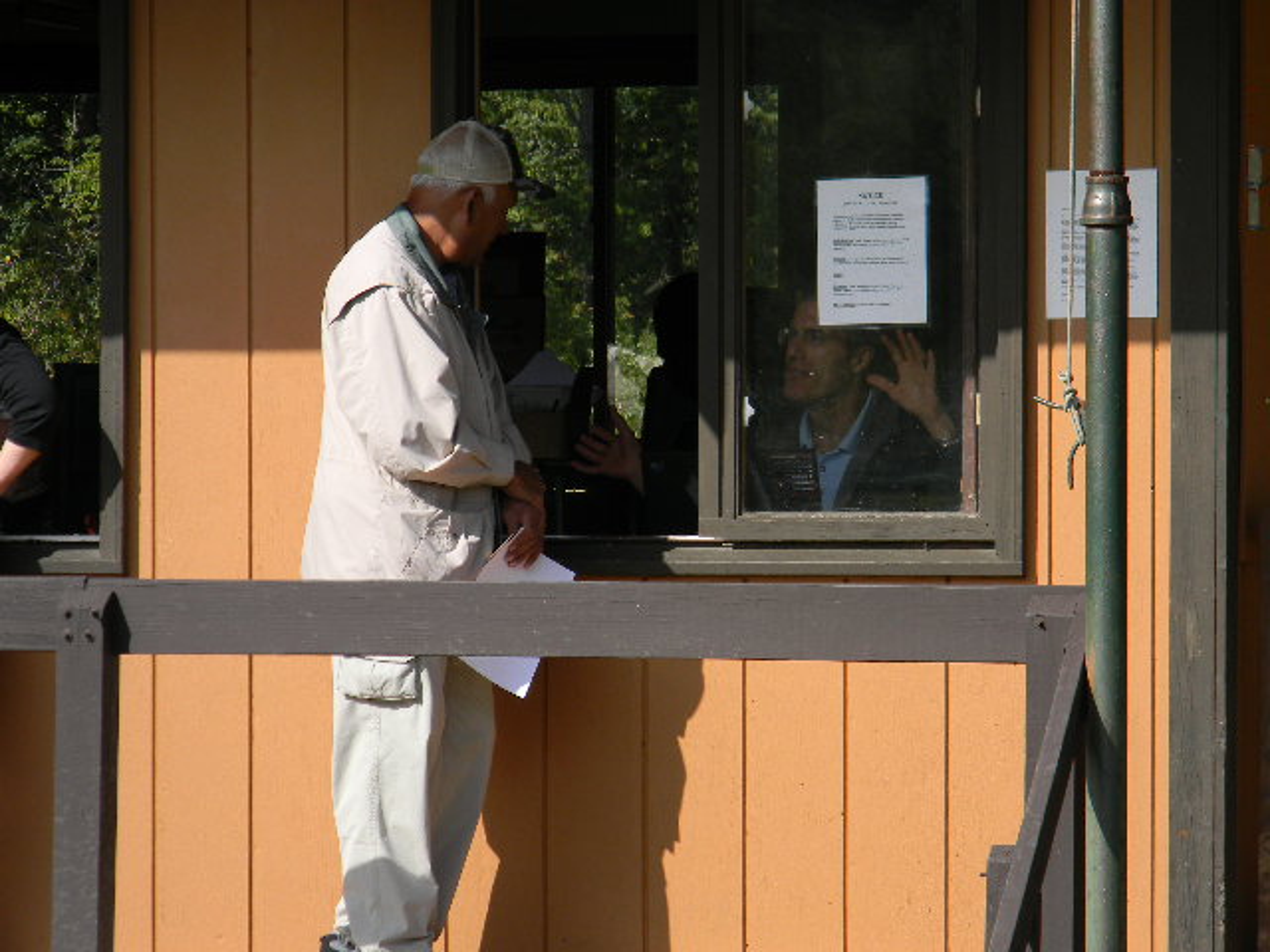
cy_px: 476
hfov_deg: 10.8
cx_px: 635
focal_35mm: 183
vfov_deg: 8.1
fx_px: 6714
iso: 80
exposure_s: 1/394
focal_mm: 33.1
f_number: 5.2
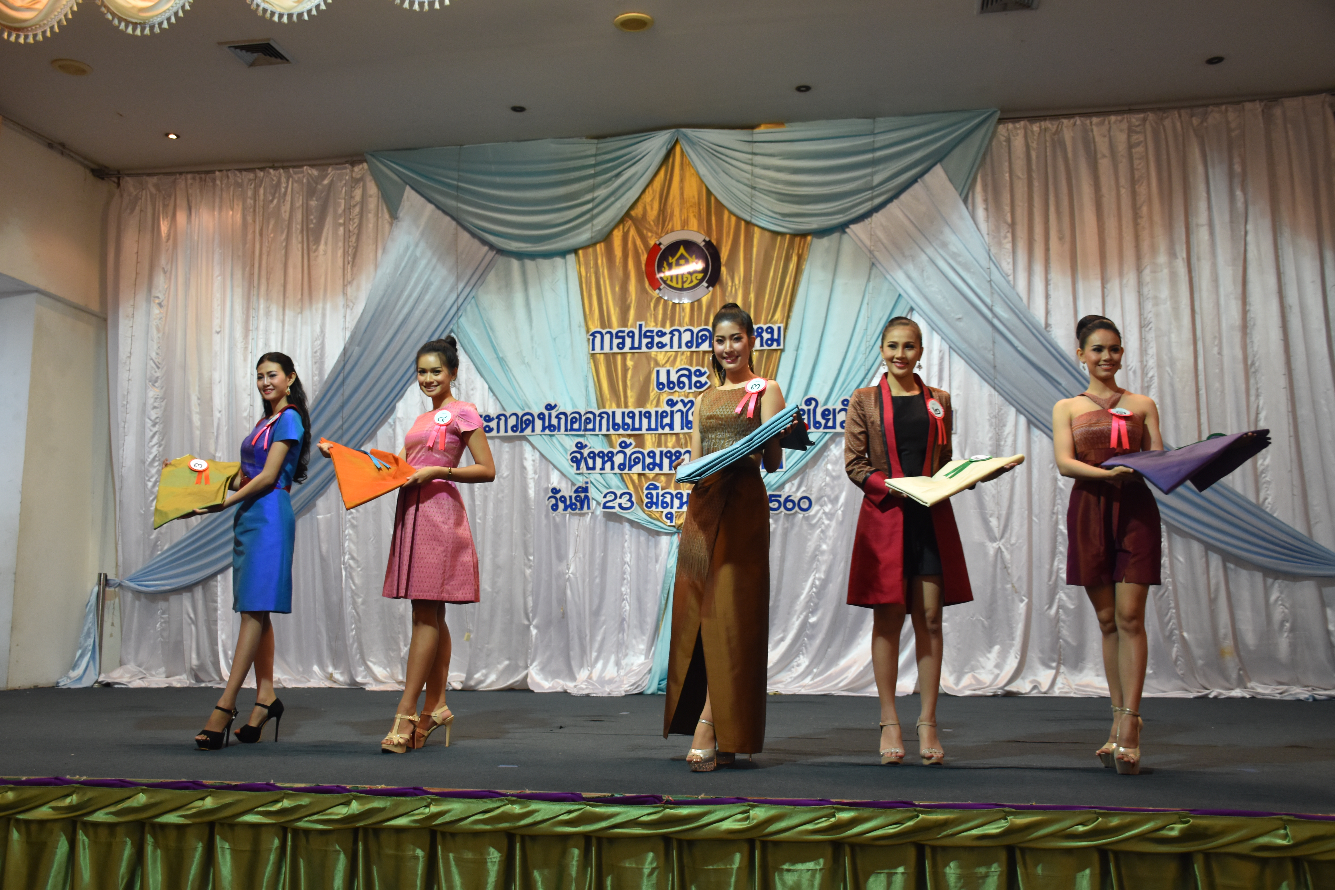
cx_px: 668
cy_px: 445
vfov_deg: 38.4
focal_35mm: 34
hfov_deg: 55.1
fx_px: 1279
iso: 900
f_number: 3.8
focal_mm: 23
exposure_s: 1/60
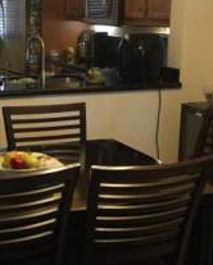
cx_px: 24
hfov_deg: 21.4
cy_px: 135
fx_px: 551
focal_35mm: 70
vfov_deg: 27.1
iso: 160
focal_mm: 3.3
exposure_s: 1/30
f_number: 2.4
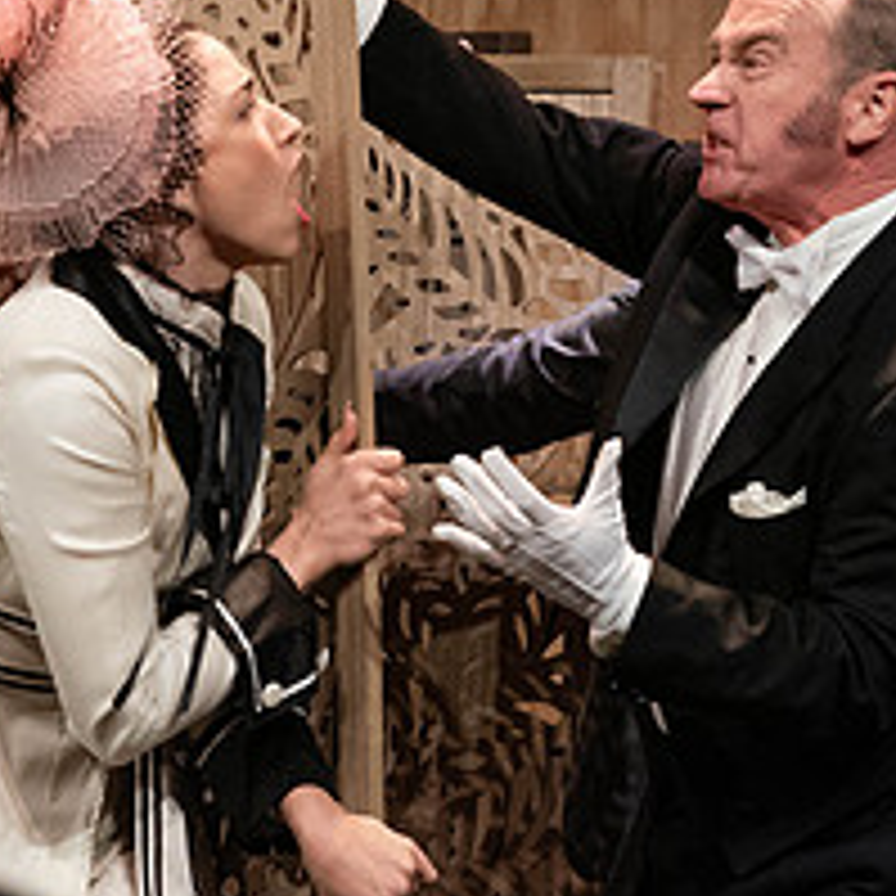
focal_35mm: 202
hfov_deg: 8.7
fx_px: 5915
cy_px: 477
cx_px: 467
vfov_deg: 8.7
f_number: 5
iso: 4000
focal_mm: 69
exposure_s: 1/400
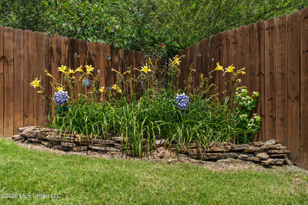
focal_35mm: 27
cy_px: 102
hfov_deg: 67.4
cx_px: 154
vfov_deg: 47.9
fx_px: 231
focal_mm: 27
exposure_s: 1/200
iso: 800
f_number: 9.5
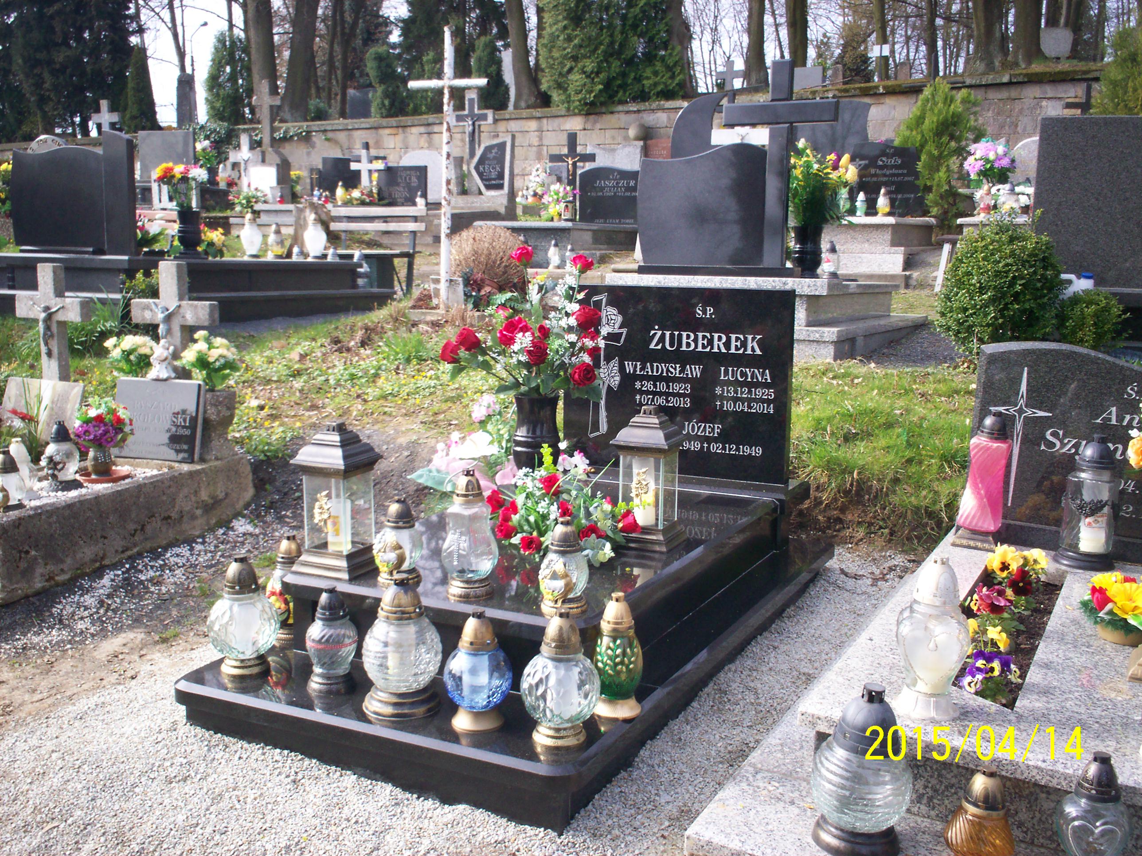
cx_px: 571
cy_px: 428
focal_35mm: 36
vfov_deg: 39.7
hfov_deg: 51.4
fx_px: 1188
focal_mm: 6
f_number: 4.5
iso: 100
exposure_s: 1/145
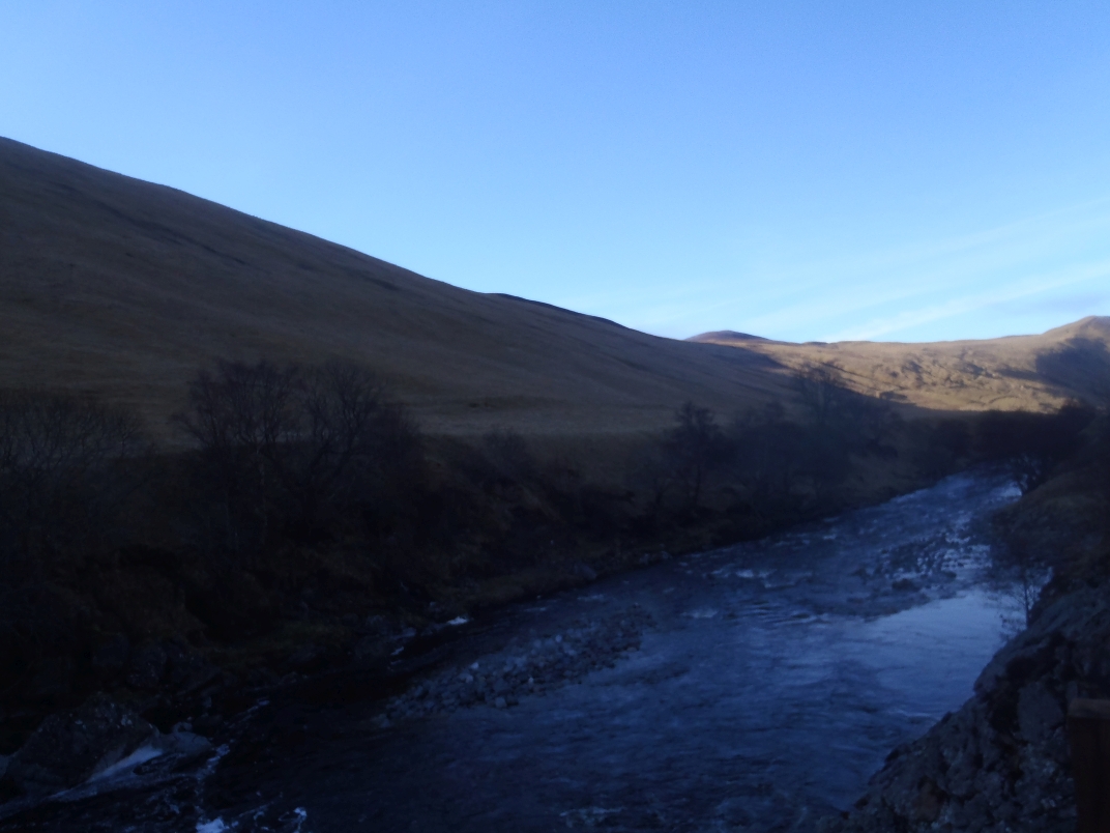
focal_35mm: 28
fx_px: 898
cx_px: 555
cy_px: 416
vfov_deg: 49.7
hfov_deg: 63.4
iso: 80
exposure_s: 1/320
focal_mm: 5
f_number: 4.5
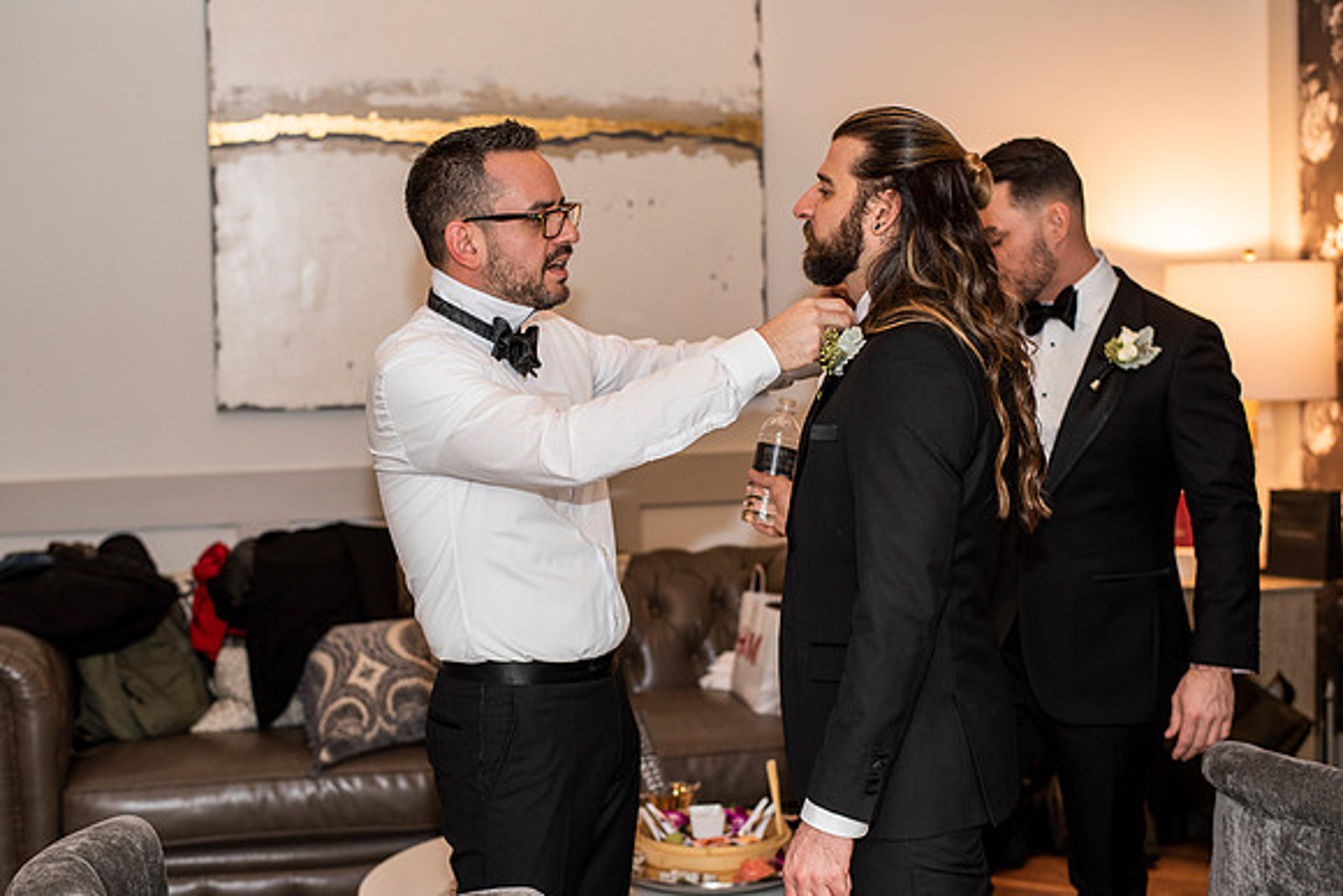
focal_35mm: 52
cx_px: 641
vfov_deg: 25.9
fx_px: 1951
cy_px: 427
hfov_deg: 38.0
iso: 800
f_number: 3.2
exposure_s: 1/125
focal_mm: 50
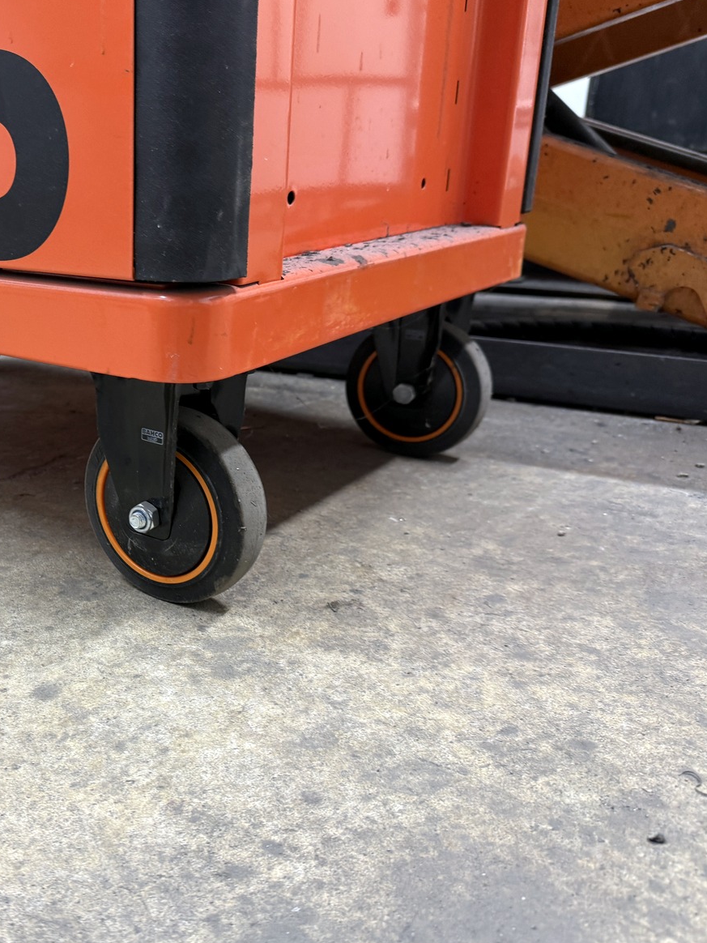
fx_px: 899
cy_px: 477
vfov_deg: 55.4
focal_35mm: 33
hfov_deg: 40.0
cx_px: 82
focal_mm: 6.76
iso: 160
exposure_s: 1/50
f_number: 1.78
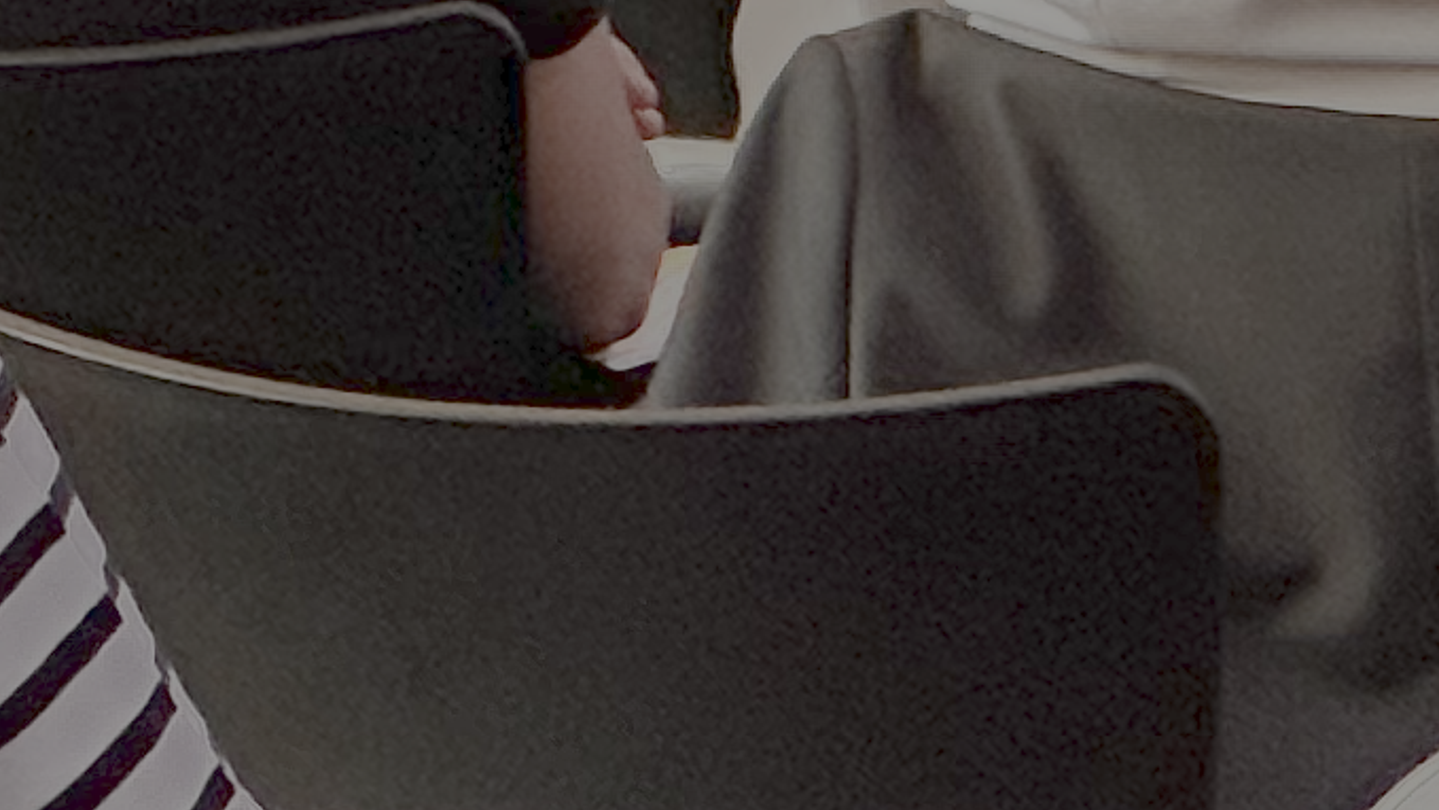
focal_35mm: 498
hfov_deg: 4.3
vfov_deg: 2.4
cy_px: -1486
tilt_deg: -1.3
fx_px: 19003
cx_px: -1553
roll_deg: -0.2
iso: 200
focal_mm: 9
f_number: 2.8
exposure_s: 1/100
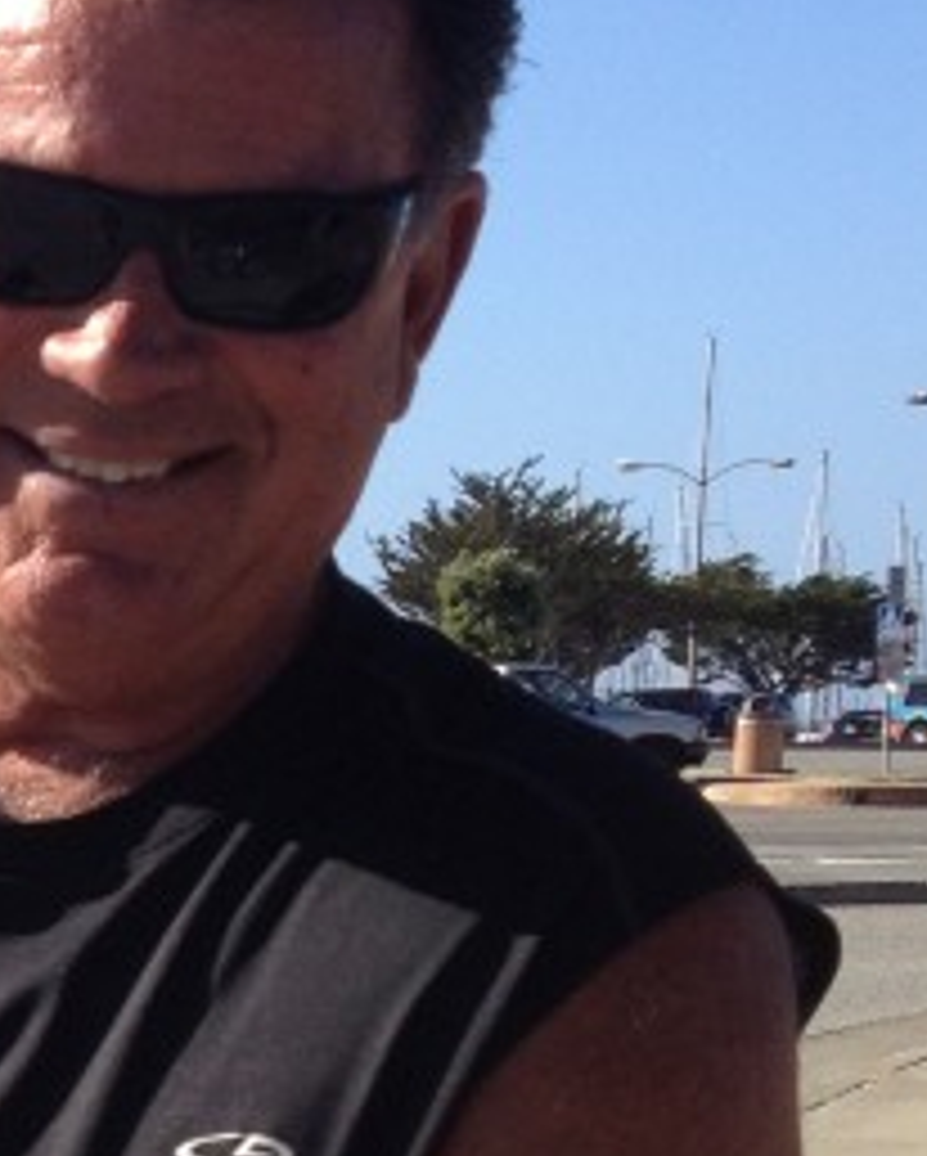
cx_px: -670
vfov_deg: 13.9
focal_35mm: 136
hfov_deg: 10.7
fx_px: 4659
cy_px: 1250
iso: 50
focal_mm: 4.28
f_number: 2.4
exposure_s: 1/1104
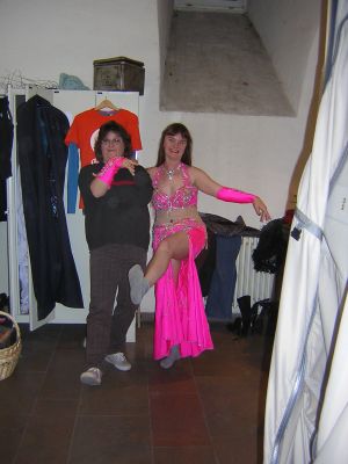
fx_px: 483
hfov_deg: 39.7
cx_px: 174
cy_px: 232
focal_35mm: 36
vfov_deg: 51.4
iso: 221
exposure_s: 1/60.1
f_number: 2.6
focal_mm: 4.7
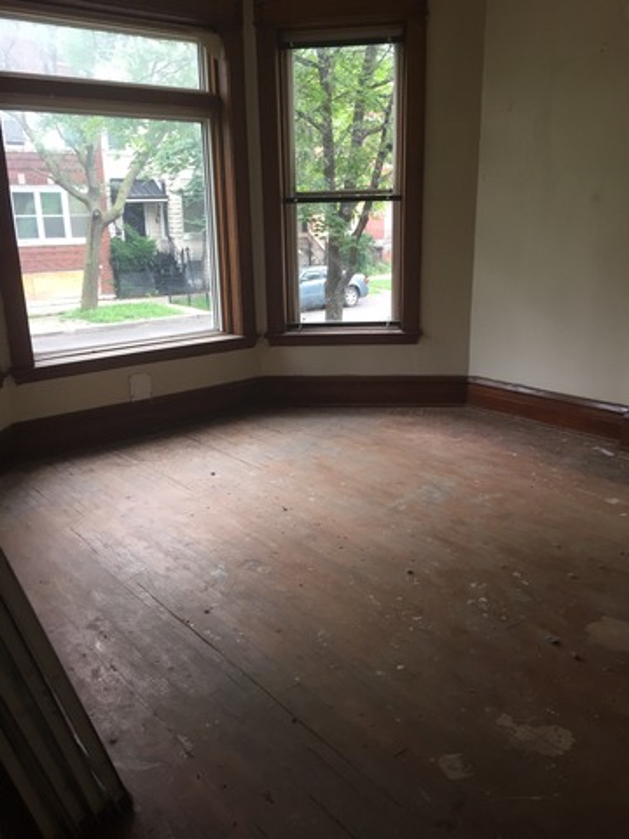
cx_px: 314
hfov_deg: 48.2
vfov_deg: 61.7
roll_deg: +0.4
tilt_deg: -15.0
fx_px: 703
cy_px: 420
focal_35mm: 29
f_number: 2.2
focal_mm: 4.15
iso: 32
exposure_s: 1/30
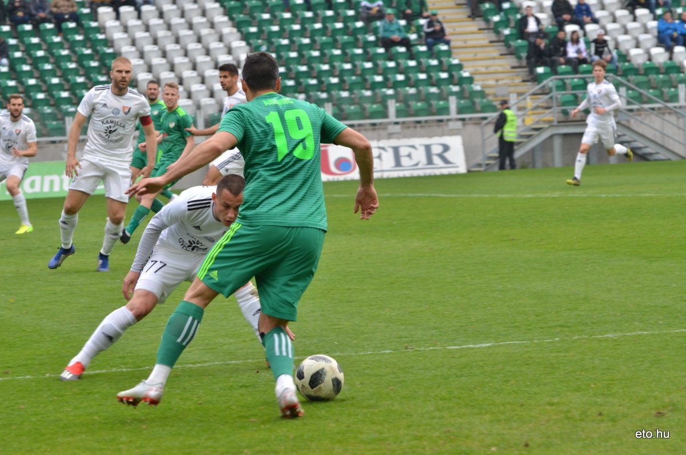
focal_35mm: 183
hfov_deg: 11.3
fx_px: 3480
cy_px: 228
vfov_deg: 7.5
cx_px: 343
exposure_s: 1/250
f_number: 6.3
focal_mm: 122
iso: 250
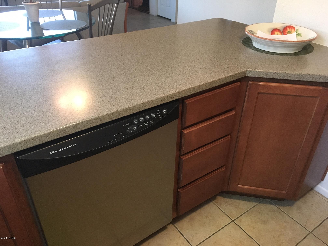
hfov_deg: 61.7
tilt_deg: -32.6
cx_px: 164
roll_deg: -0.5
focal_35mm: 29
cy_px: 123
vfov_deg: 48.2
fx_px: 275
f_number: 2.2
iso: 200
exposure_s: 1/30
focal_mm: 4.15
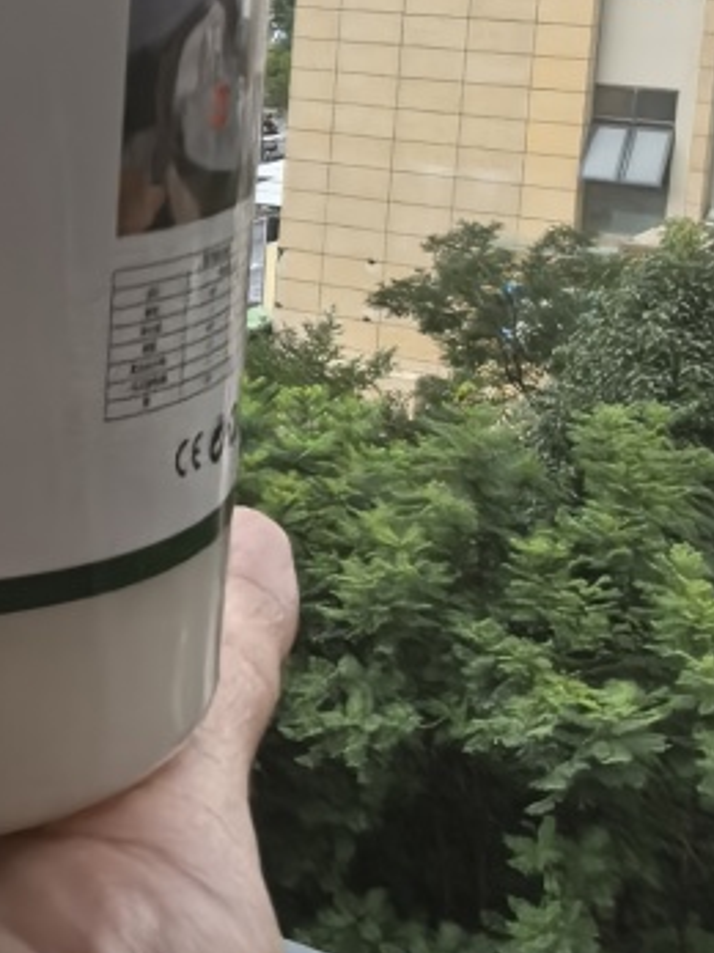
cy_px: -265
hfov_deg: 17.1
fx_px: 2284
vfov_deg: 21.4
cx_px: -104
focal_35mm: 83
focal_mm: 1.95
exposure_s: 1/173
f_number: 2.2
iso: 50
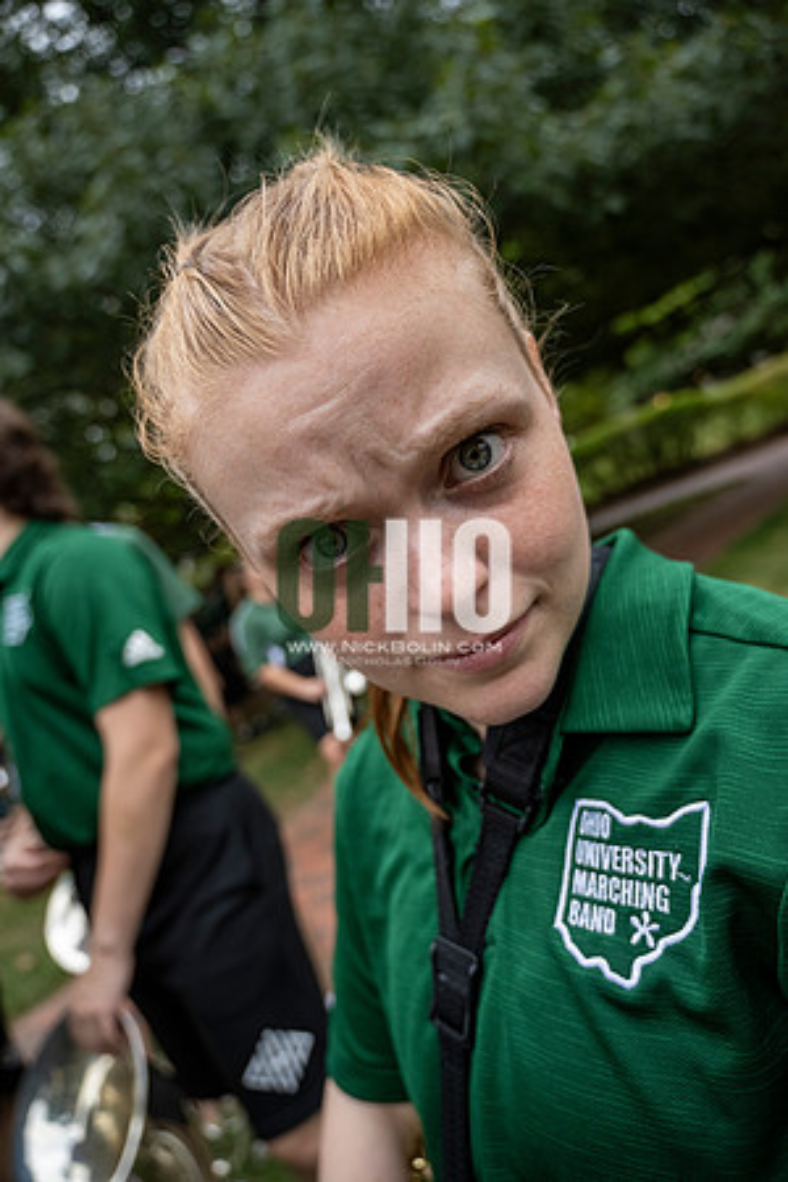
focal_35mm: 24
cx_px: 394
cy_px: 591
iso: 1250
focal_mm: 24
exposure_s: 1/500
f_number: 4
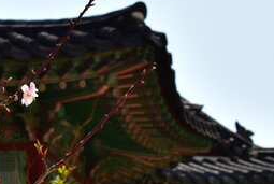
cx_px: 127
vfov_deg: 11.5
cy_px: 133
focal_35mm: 119
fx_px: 907
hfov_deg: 17.2
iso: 200
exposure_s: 1/320
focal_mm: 38
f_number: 9
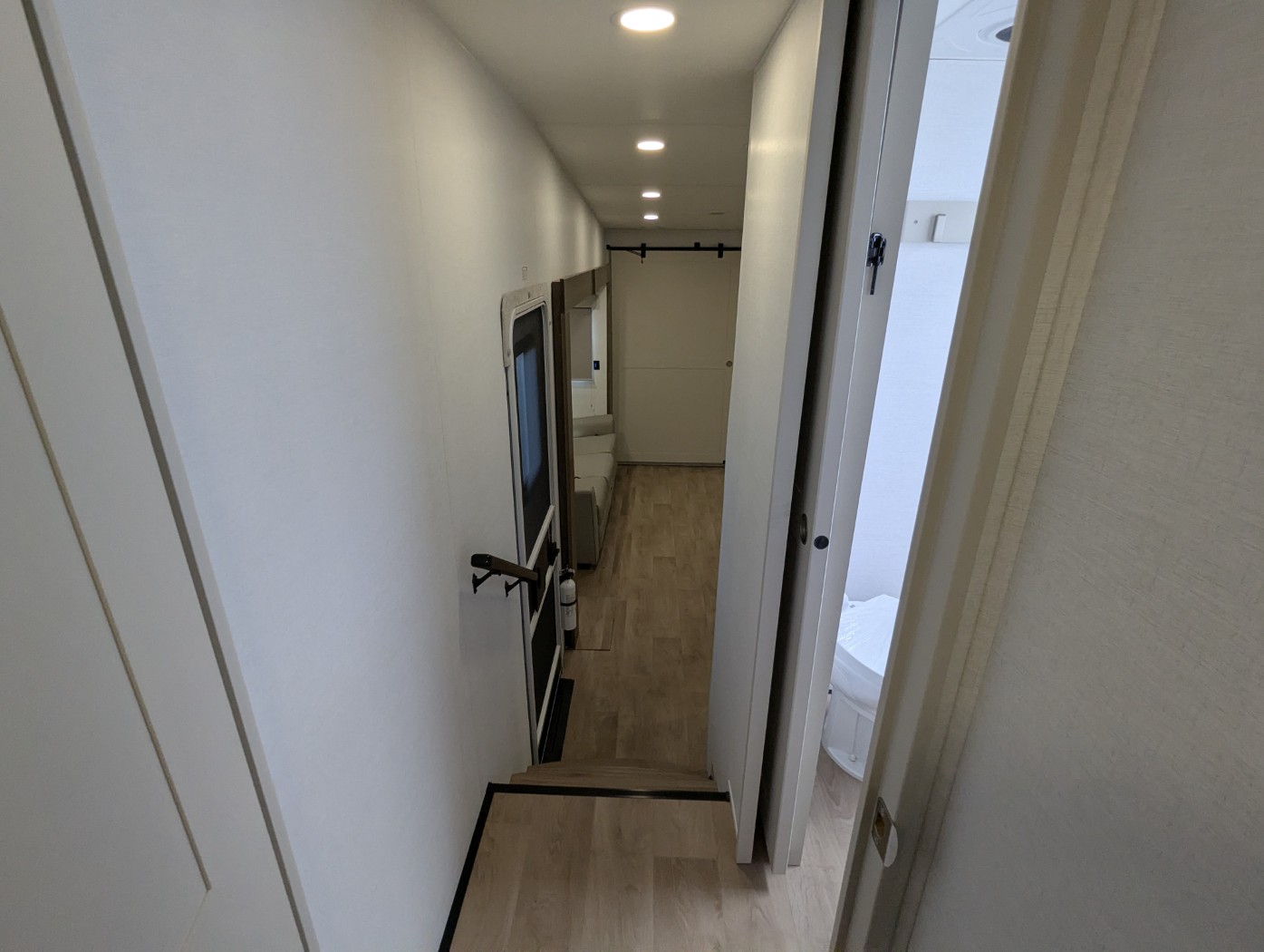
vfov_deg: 78.2
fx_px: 585
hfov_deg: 94.4
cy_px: 476
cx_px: 632
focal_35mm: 16
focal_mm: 2.35
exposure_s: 1/325
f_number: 2.2
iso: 248
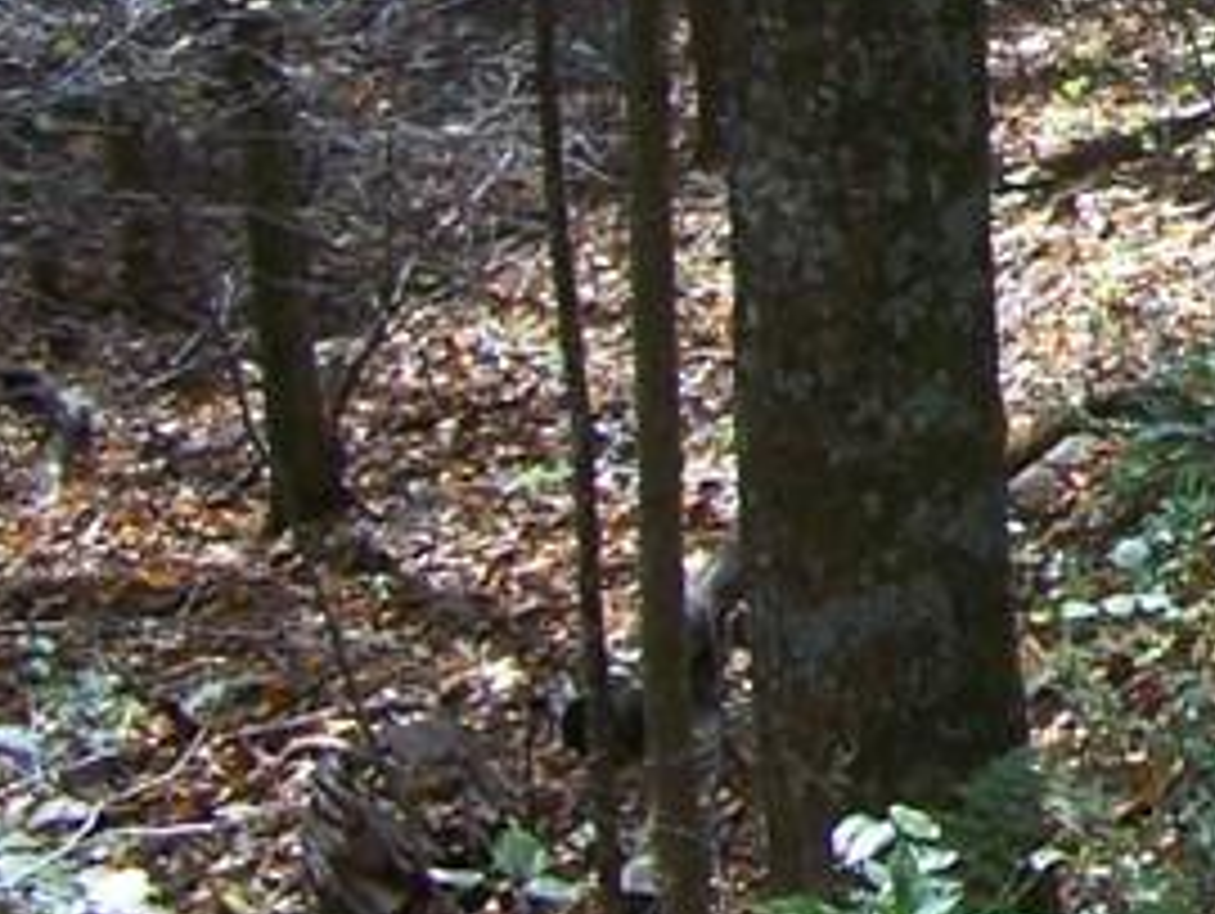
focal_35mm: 144
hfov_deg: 12.6
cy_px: -279
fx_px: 5059
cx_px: 2120
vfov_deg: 10.1
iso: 64
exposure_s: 1/100
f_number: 2.8
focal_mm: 6.3
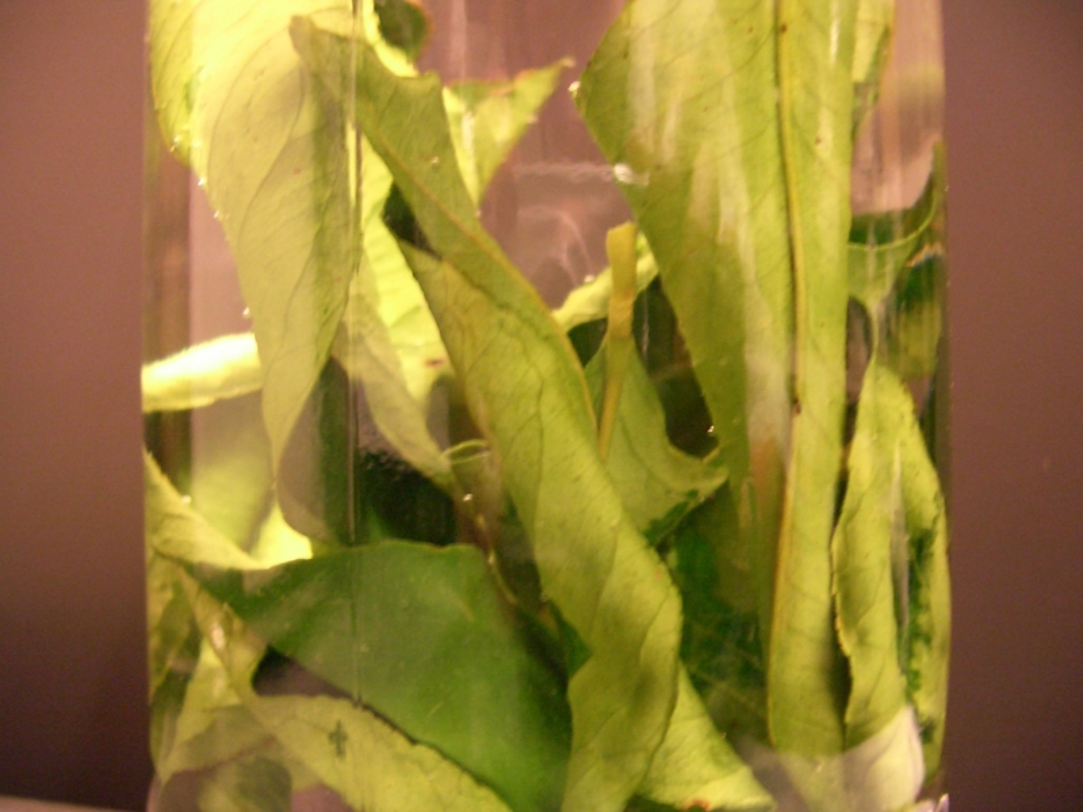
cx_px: 542
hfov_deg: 52.6
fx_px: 1095
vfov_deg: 40.7
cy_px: 406
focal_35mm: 35
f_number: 2.6
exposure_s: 1/8
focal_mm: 5.8
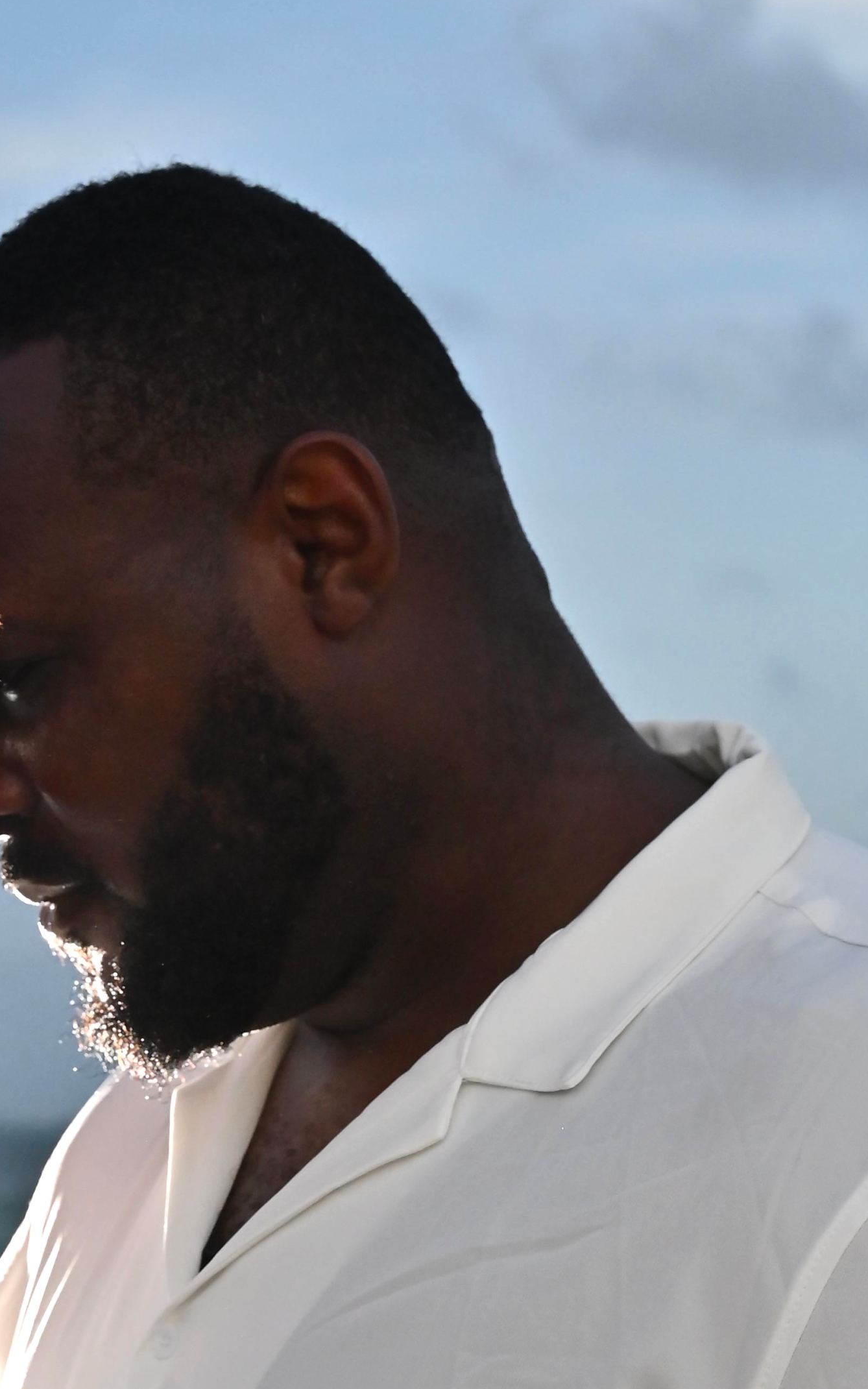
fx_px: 3785
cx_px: 74
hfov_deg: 13.0
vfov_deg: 20.4
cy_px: 1261
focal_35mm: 100
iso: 1000
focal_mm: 42
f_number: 5
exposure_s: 1/1600
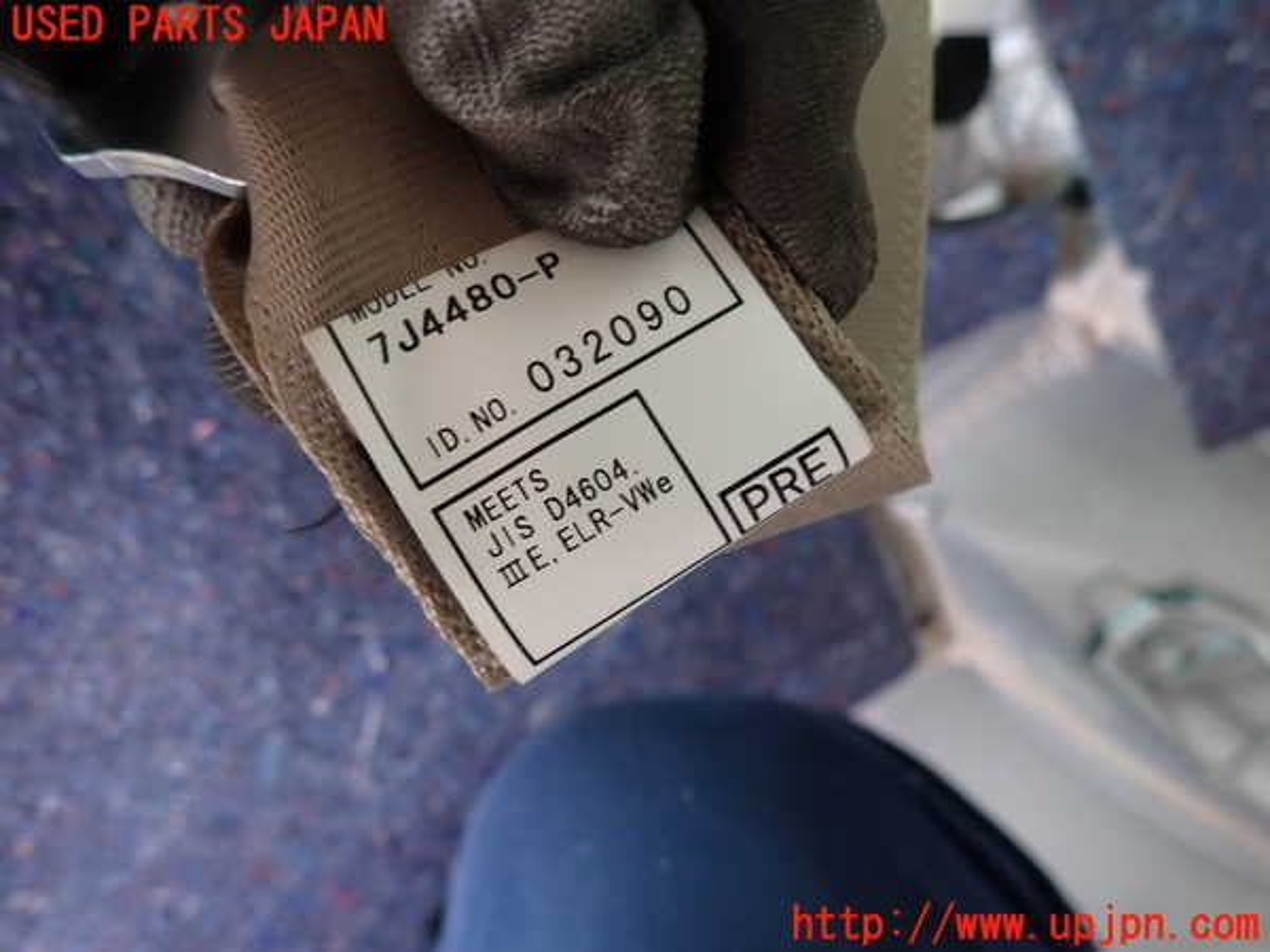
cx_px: 635
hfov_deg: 69.4
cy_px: 476
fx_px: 917
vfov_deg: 54.9
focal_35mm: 25
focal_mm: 4.5
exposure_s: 1/60
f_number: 2
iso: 200
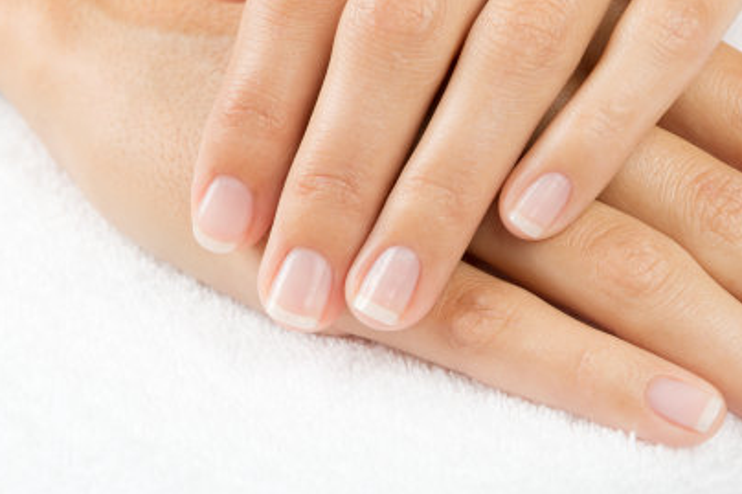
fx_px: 2184
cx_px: 525
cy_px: 239
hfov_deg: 19.2
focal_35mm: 106
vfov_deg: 12.9
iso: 100
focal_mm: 70
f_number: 11
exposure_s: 1/250
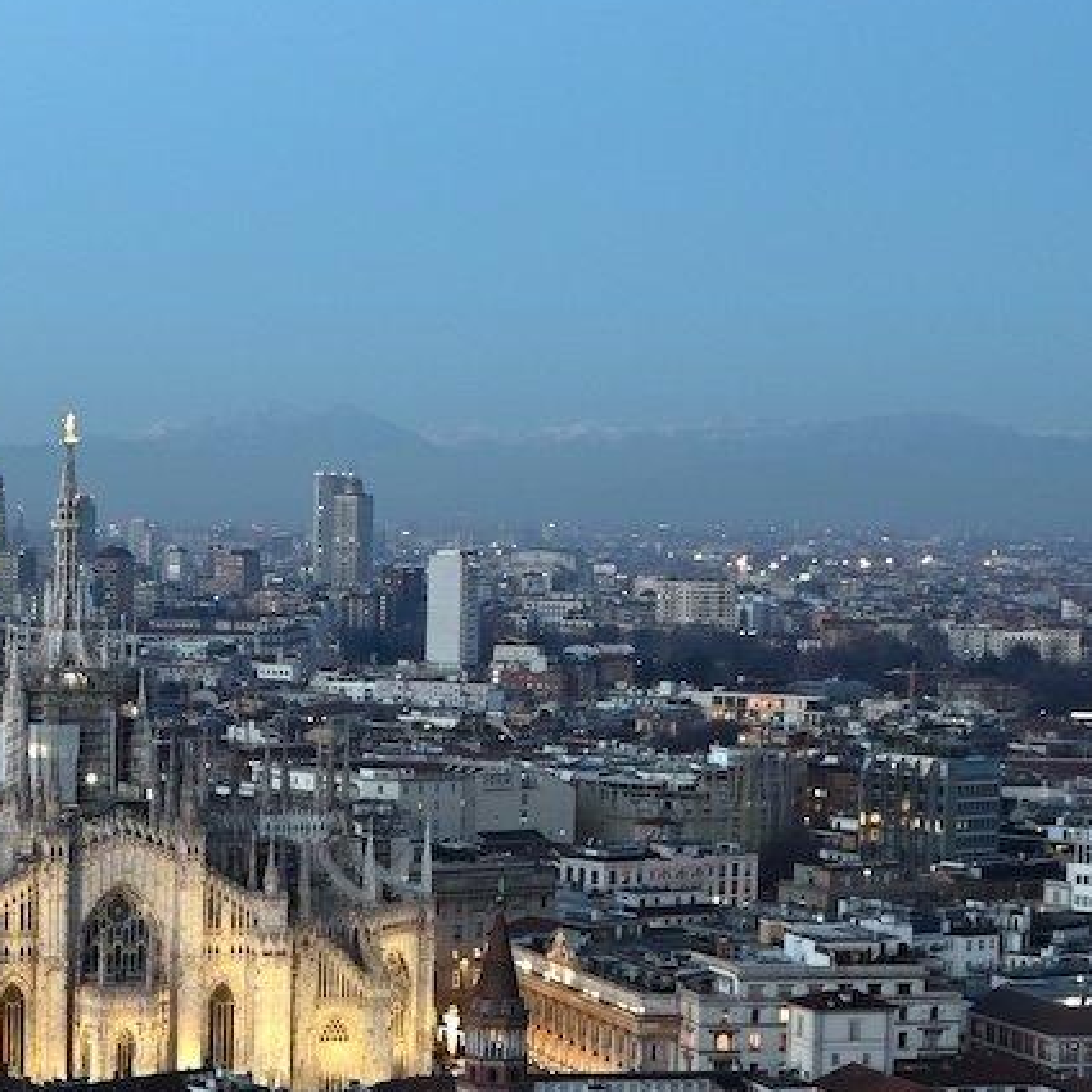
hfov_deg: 17.8
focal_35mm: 92
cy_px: 827
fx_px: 3284
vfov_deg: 18.8
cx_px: -286
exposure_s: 1/6
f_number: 5.6
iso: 320
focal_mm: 24
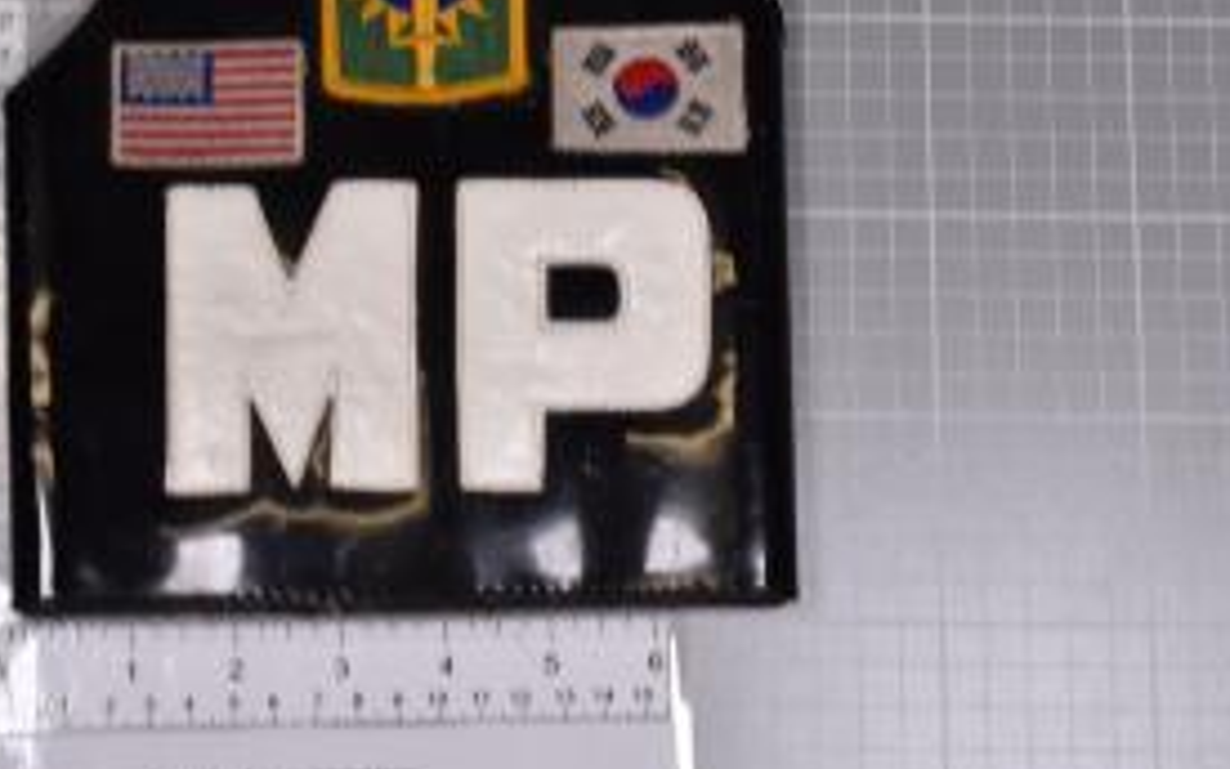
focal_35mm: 89
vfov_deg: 14.7
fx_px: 2984
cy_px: 288
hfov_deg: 23.2
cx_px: 465
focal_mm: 40
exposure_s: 1/125
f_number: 5.6
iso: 200
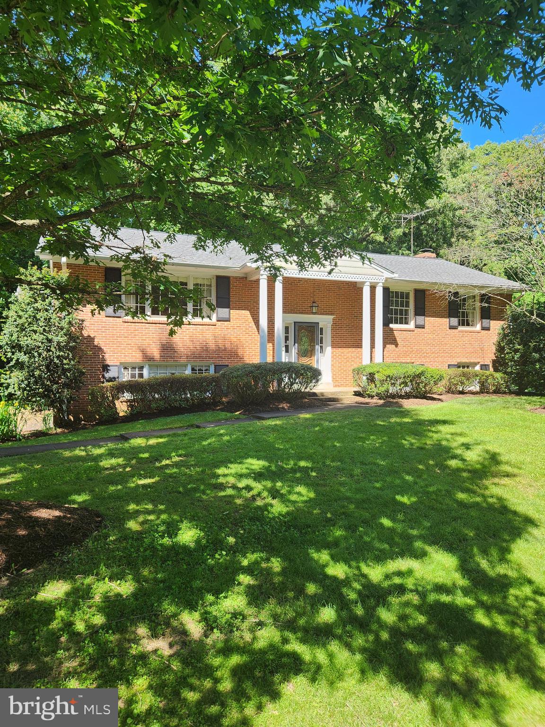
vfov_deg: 73.9
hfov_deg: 58.9
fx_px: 483
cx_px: 272
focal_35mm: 23
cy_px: 364
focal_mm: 5.4
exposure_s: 1/391
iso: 20
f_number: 1.8
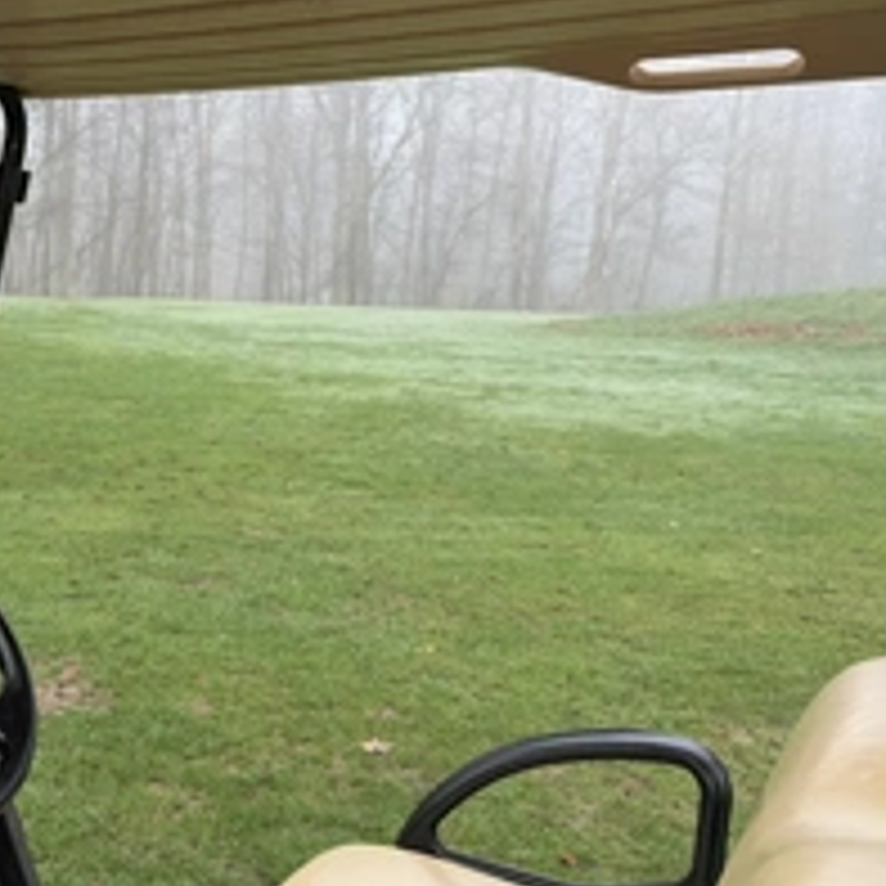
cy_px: 405
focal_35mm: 43
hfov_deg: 37.1
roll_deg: +1.7
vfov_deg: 39.1
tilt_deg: -3.3
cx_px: 117
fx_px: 1245
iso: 80
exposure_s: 1/478
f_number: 1.78
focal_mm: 6.76
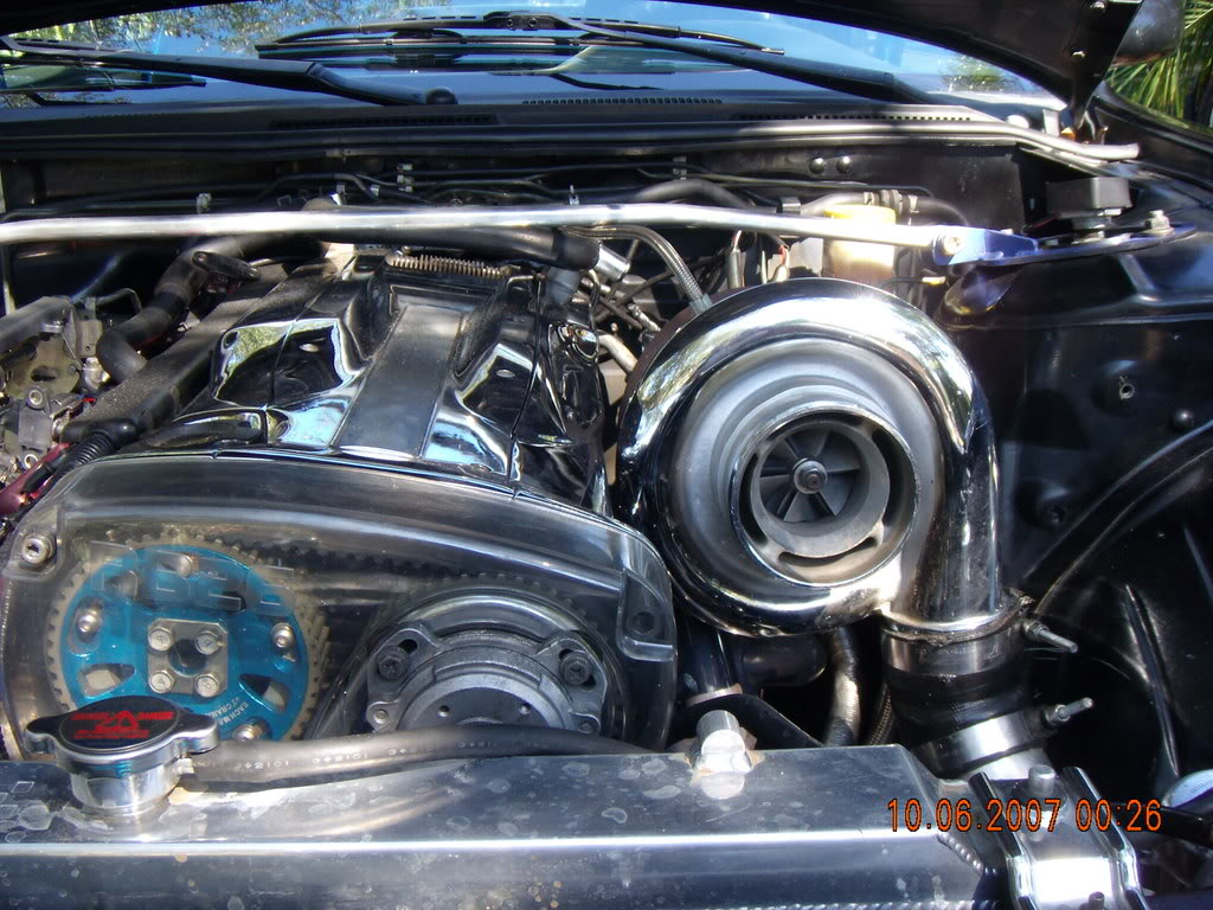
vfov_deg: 37.7
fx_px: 1332
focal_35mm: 38
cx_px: 606
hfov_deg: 49.0
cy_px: 455
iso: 64
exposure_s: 1/54.3
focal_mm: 6.4
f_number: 3.5
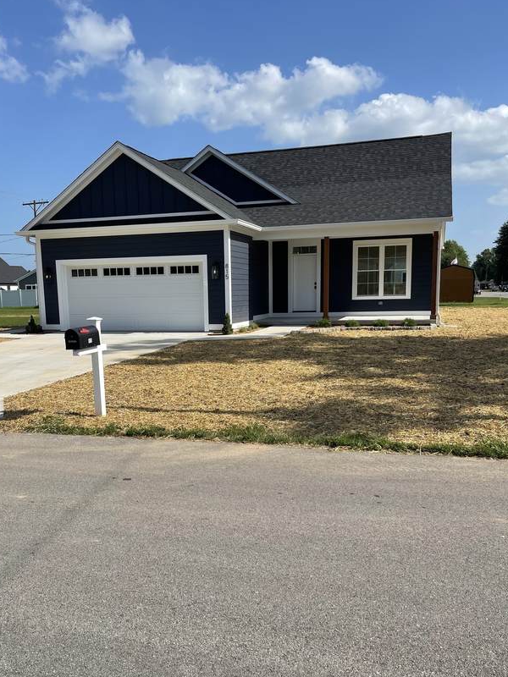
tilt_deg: -10.1
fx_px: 587
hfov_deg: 46.7
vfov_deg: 59.7
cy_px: 388
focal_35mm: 30
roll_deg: +2.1
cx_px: 226
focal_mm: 5.1
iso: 32
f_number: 1.6
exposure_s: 1/4049
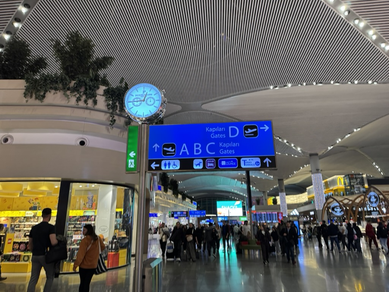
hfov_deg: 71.6
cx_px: 194
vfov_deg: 56.8
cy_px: 146
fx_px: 270
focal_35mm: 24
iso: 200
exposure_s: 1/80
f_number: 1.78
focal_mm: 6.76
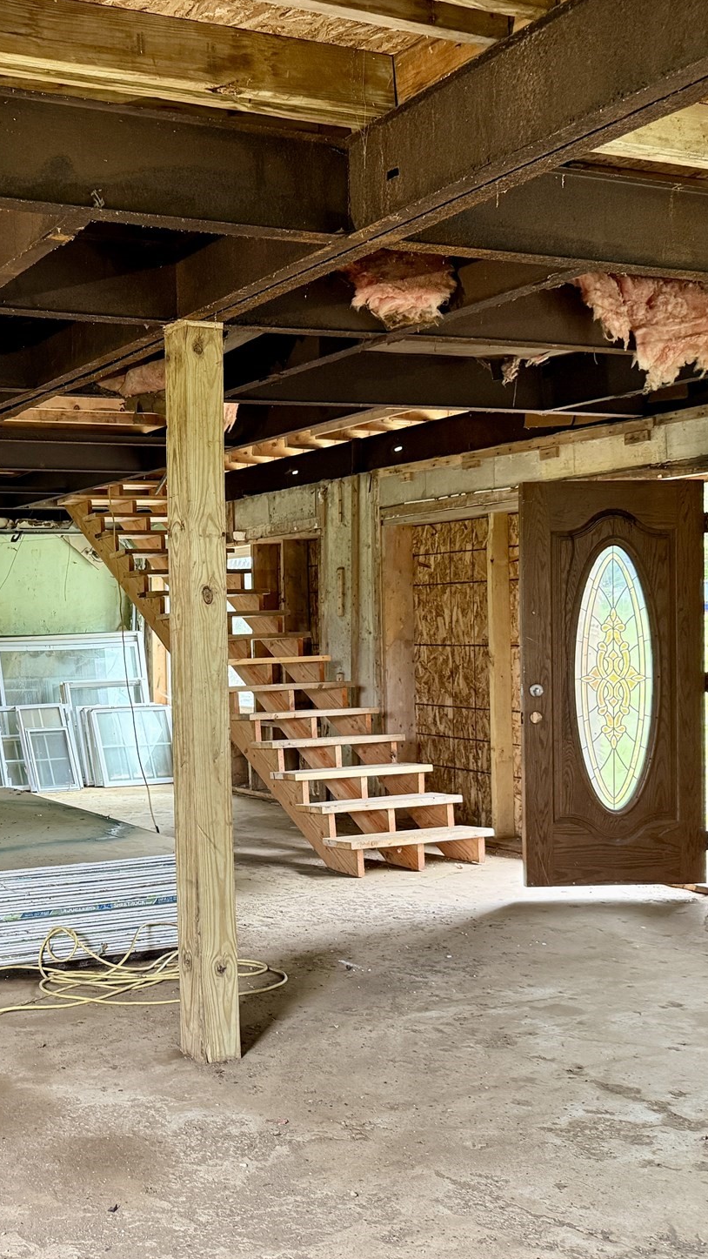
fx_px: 1235
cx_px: 45
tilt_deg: -0.5
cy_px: 644
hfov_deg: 30.3
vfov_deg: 54.0
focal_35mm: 37
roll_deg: +1.6
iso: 400
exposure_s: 1/60
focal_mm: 6.76
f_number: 1.78
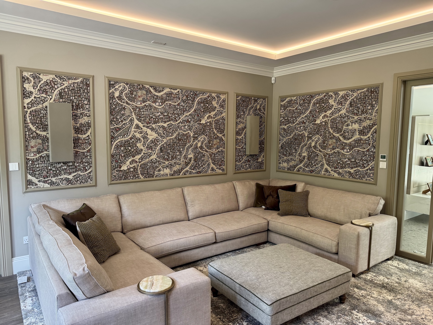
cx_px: 216
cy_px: 162
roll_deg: -0.4
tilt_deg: -4.6
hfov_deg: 71.6
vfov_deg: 56.8
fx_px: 300
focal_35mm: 24
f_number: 1.78
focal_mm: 6.76
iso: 200
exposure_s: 1/50
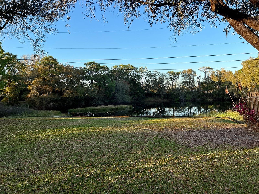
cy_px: 97
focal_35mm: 26
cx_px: 130
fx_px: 195
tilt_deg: -0.6
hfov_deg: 67.3
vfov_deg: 53.1
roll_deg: +1.7
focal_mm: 5.7
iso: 50
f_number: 1.5
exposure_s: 1/1089
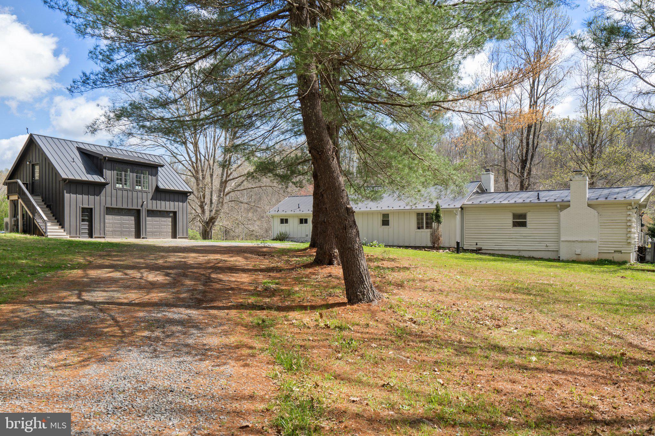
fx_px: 473
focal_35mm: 26
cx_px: 328
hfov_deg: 69.4
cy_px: 218
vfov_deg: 49.5
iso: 200
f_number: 13
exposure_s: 1/100
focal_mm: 26
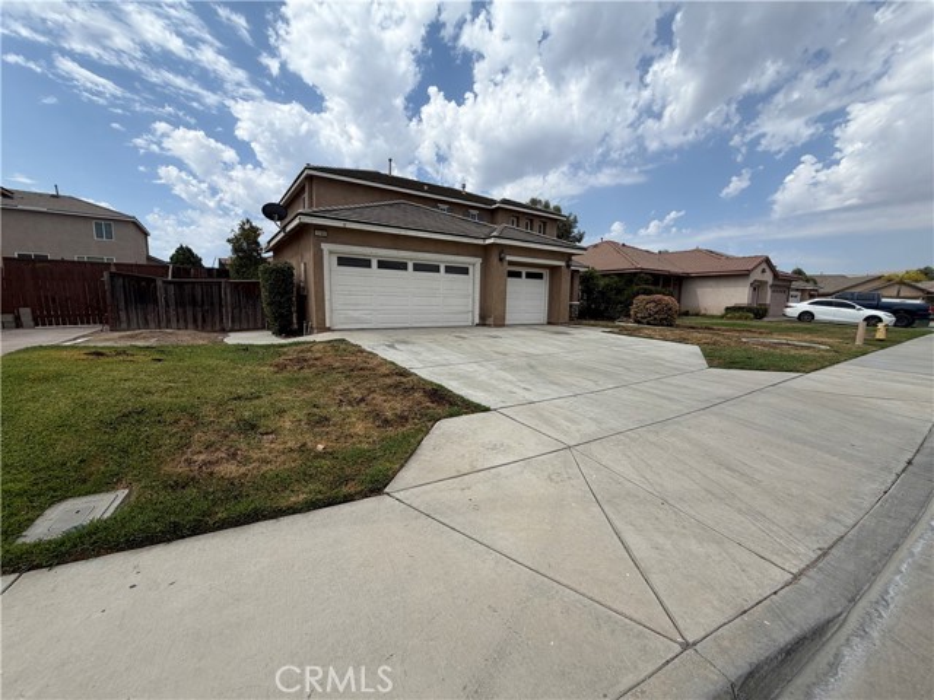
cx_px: 467
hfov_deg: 102.1
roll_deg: -0.7
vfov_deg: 85.7
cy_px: 350
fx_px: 378
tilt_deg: -7.2
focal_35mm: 14
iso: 20
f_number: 2.2
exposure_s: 1/1285
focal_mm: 2.22
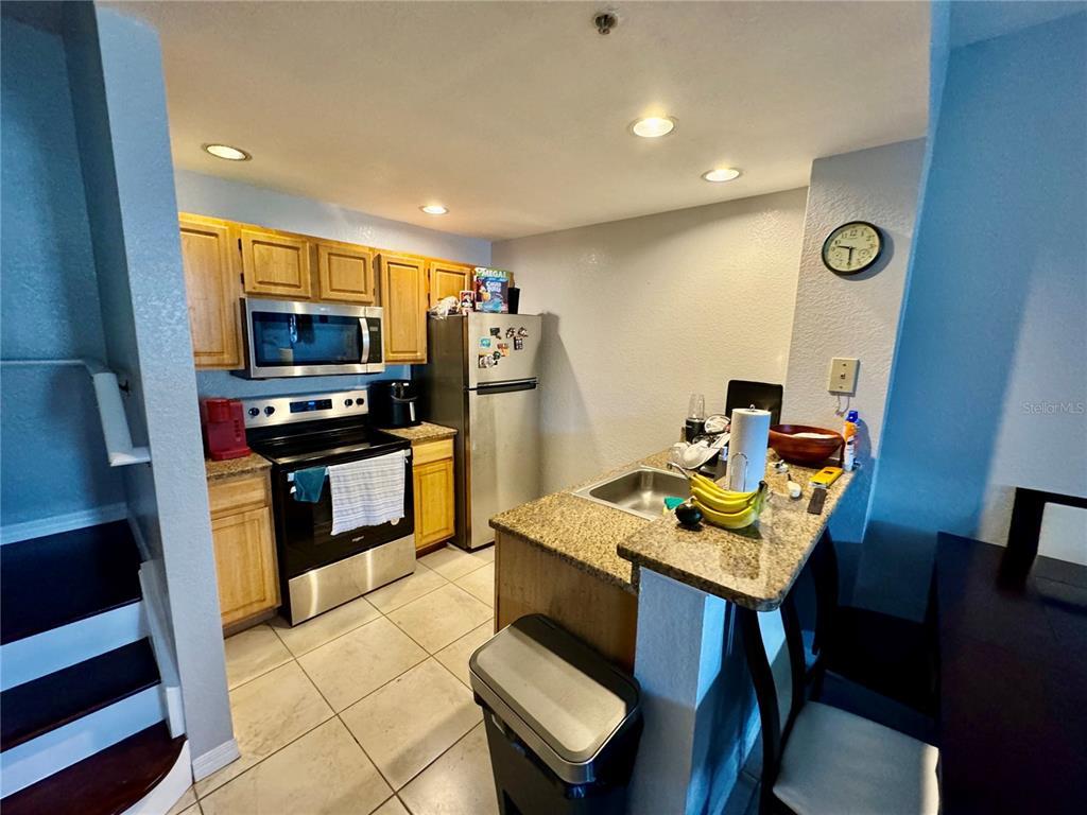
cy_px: 408
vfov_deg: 85.7
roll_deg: +0.5
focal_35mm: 14
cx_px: 544
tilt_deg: -8.2
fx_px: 440
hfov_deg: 102.1
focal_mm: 2.22
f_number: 2.2
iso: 320
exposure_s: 1/60
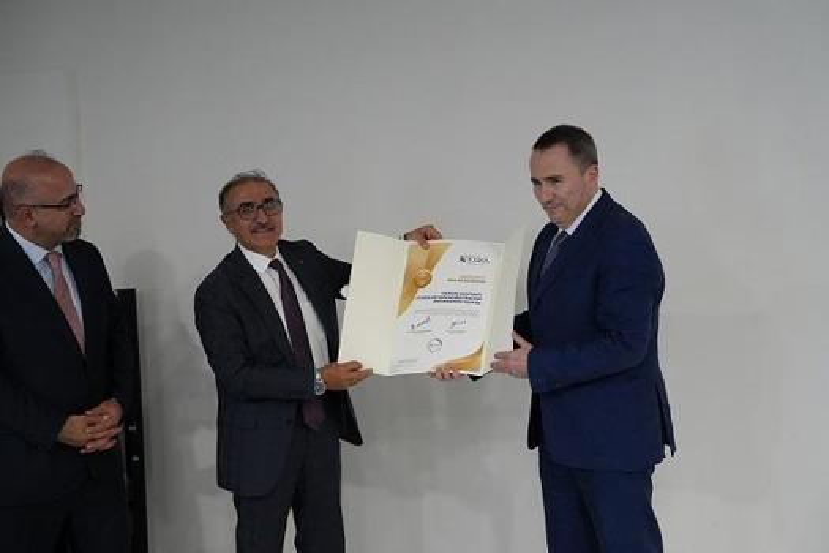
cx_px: 414
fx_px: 1336
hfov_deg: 34.5
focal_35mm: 58
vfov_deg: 23.4
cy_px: 276
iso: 6400
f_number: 4
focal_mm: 58
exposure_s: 1/160
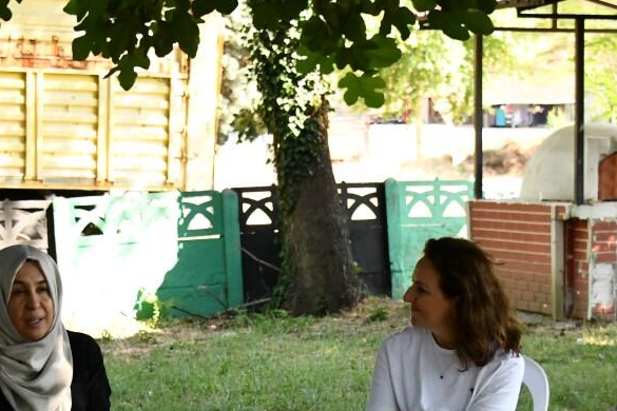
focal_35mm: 133
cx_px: 326
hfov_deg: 15.4
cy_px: 541
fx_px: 2279
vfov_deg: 10.1
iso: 4000
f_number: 5
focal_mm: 48
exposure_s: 1/1600
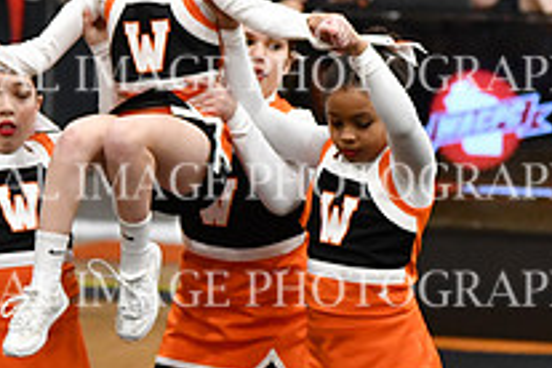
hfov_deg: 3.6
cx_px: 232
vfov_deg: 2.4
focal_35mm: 567
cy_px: 20
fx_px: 8693
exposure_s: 1/800
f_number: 2.8
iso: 5000
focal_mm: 135
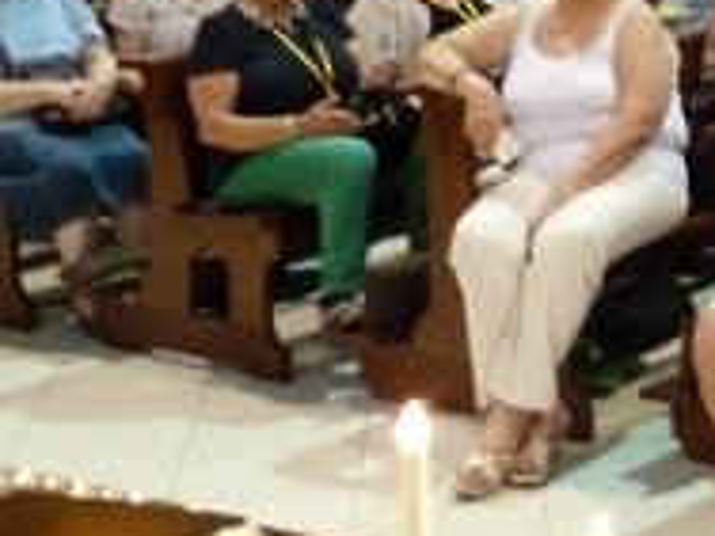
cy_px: -239
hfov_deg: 16.8
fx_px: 2107
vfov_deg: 13.7
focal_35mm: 102
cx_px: 1187
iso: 800
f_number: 3
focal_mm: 5.4
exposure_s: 1/15
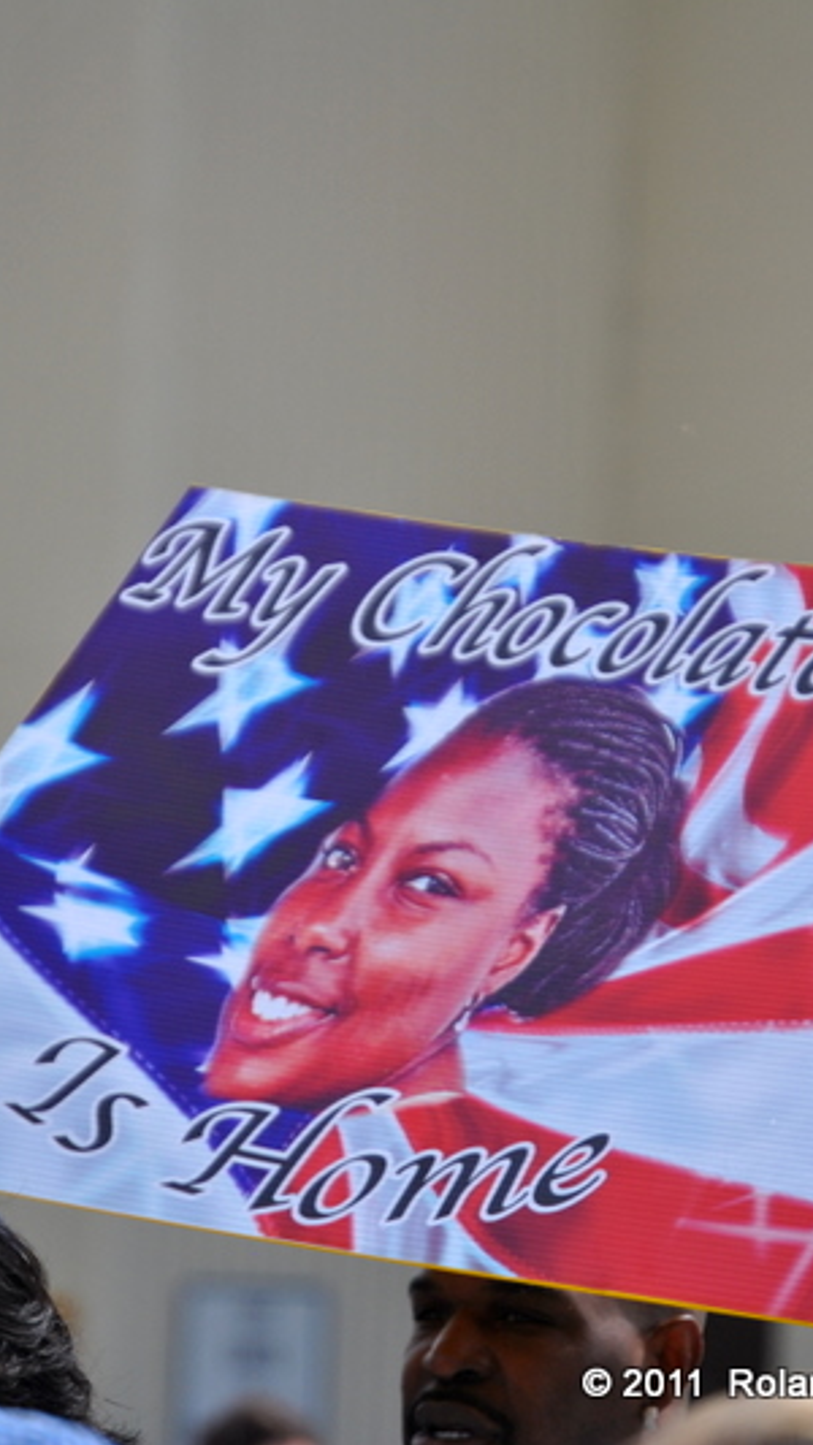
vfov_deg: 6.3
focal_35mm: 343
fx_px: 13131
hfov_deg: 3.5
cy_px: 724
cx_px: 518
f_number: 5
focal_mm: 145
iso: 200
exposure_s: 1/1250
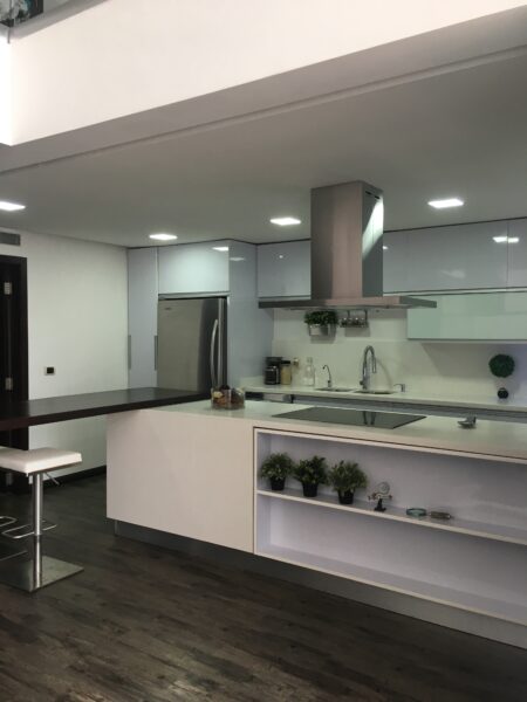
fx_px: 589
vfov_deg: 61.7
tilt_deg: -0.5
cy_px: 351
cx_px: 264
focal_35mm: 29
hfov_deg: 48.2
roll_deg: -0.7
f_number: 2.2
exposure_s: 1/40
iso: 25
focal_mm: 4.15
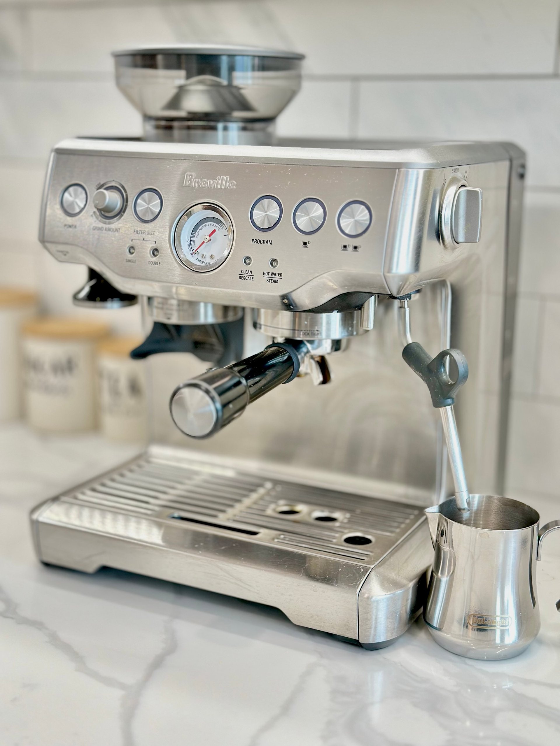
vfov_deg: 39.7
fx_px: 1035
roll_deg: -1.1
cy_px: 373
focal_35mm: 48
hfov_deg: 30.3
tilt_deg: -14.6
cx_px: 280
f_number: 1.78
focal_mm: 6.86
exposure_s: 1/60
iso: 160
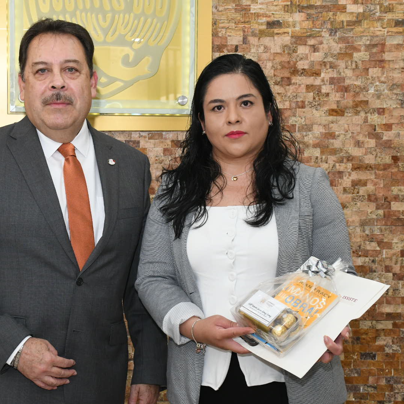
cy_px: 203
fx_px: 1136
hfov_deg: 20.1
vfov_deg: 20.2
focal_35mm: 86
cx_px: 136
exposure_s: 1/125
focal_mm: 45
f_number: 7.1
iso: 2000
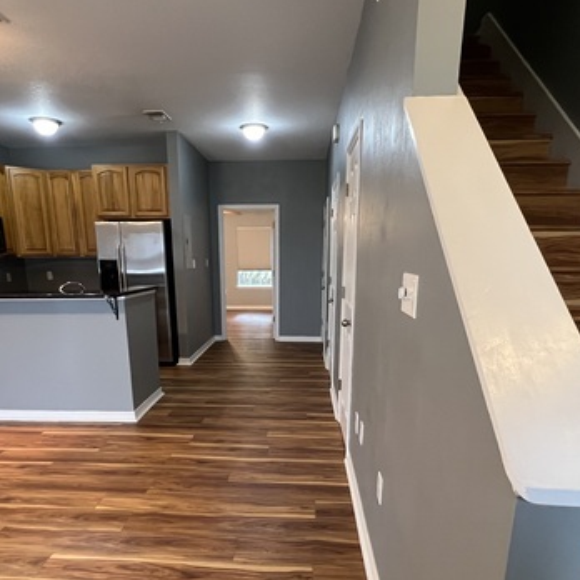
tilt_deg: -14.2
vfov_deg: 68.3
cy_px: 370
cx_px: 276
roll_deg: +0.2
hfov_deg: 69.6
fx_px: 417
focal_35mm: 22
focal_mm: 1.57
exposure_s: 1/60
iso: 500
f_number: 1.8
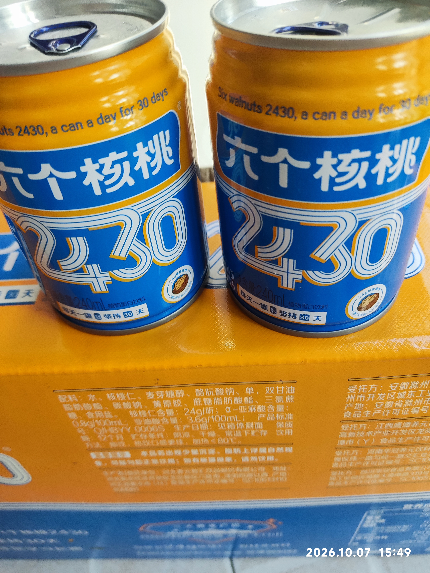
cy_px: 286
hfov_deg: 53.1
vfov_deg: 67.3
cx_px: 215
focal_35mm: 26
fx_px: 431
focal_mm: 4.74
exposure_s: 1/60
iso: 72
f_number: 1.79
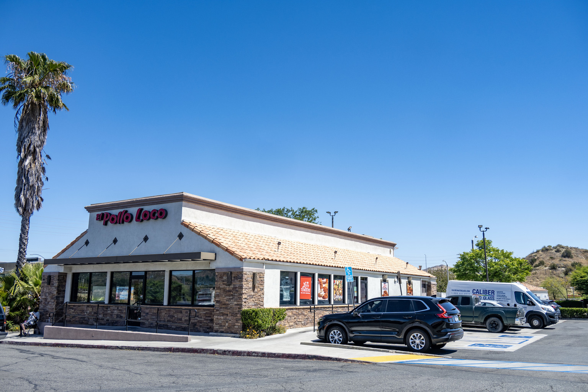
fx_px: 514
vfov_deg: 41.7
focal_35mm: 32
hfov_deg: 59.5
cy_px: 196
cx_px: 294
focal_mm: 31.5
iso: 250
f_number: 8
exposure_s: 1/500
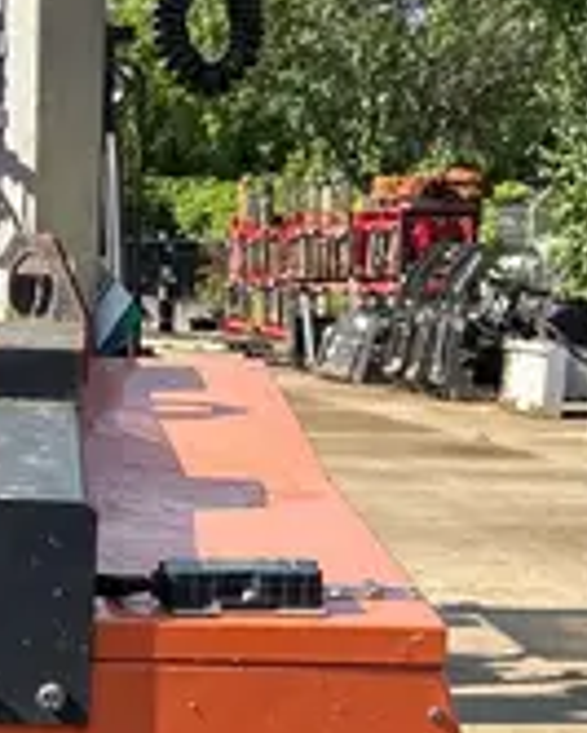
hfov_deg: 13.4
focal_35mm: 112
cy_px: 594
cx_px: -93
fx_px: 2430
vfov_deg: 17.0
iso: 50
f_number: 1.6
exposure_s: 1/1706
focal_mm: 5.96
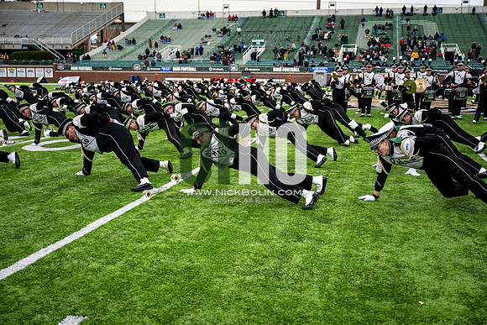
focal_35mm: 38
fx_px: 514
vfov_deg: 35.1
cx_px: 244
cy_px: 162
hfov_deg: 50.7
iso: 100
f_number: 2.8
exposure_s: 1/500
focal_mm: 38
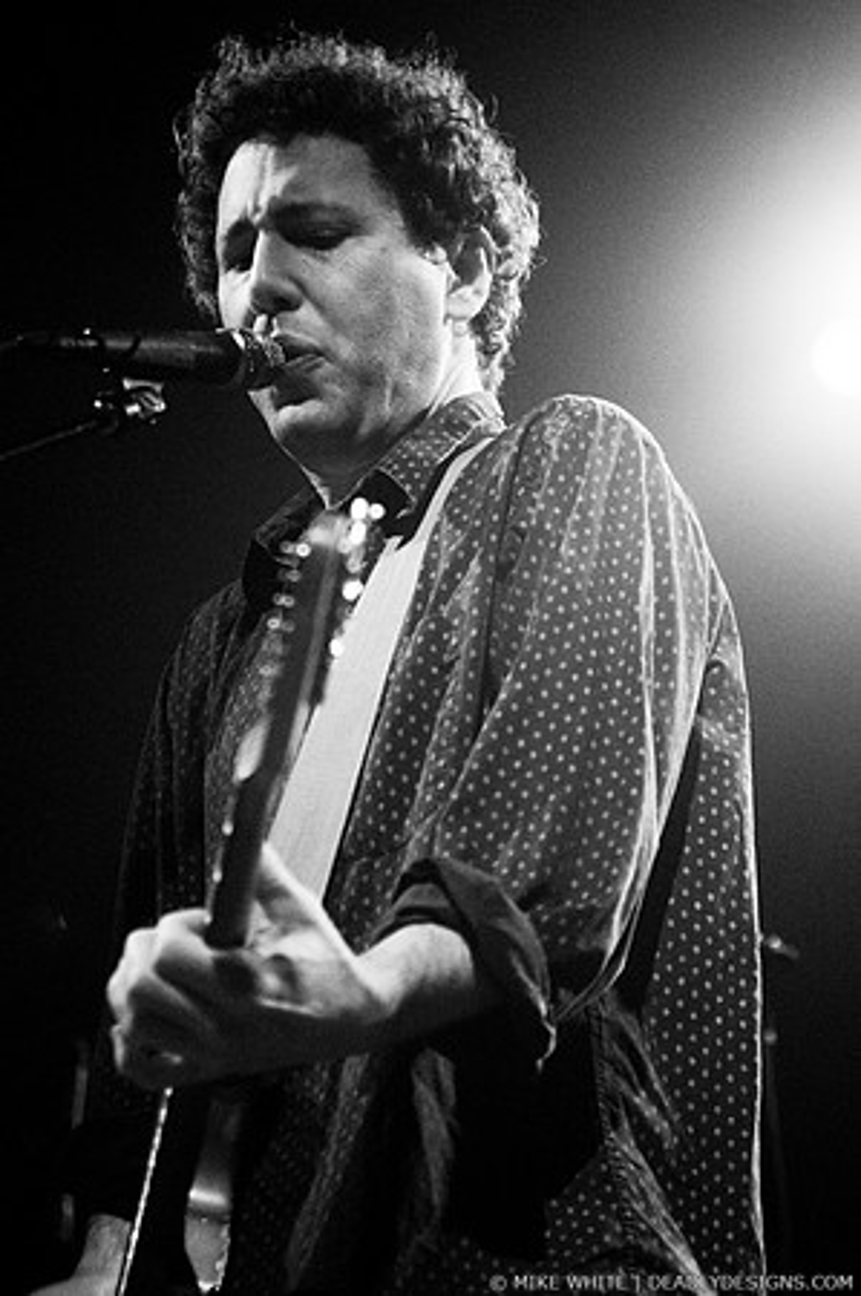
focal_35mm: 105
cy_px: 648
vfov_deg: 19.5
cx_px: 430
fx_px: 3775
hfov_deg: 13.0
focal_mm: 70
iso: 800
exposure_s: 1/160
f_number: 2.8
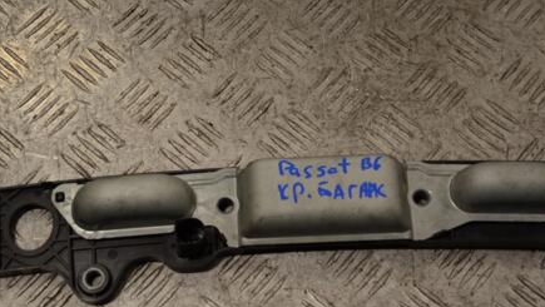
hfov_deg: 32.3
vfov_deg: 18.5
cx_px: 273
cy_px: 209
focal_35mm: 65
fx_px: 940
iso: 100
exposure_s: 1/100
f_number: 4.8
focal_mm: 30
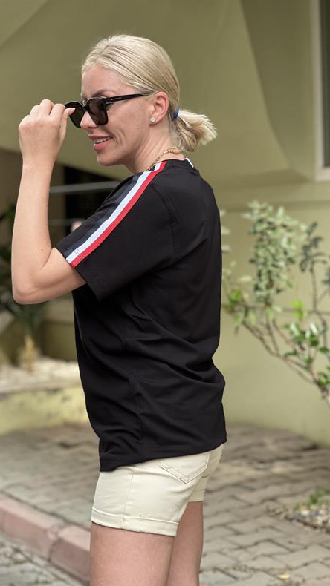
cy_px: 296
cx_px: 118
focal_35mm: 85
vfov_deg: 25.0
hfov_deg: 14.2
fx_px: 1323
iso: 125
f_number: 2.8
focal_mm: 9
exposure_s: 1/121
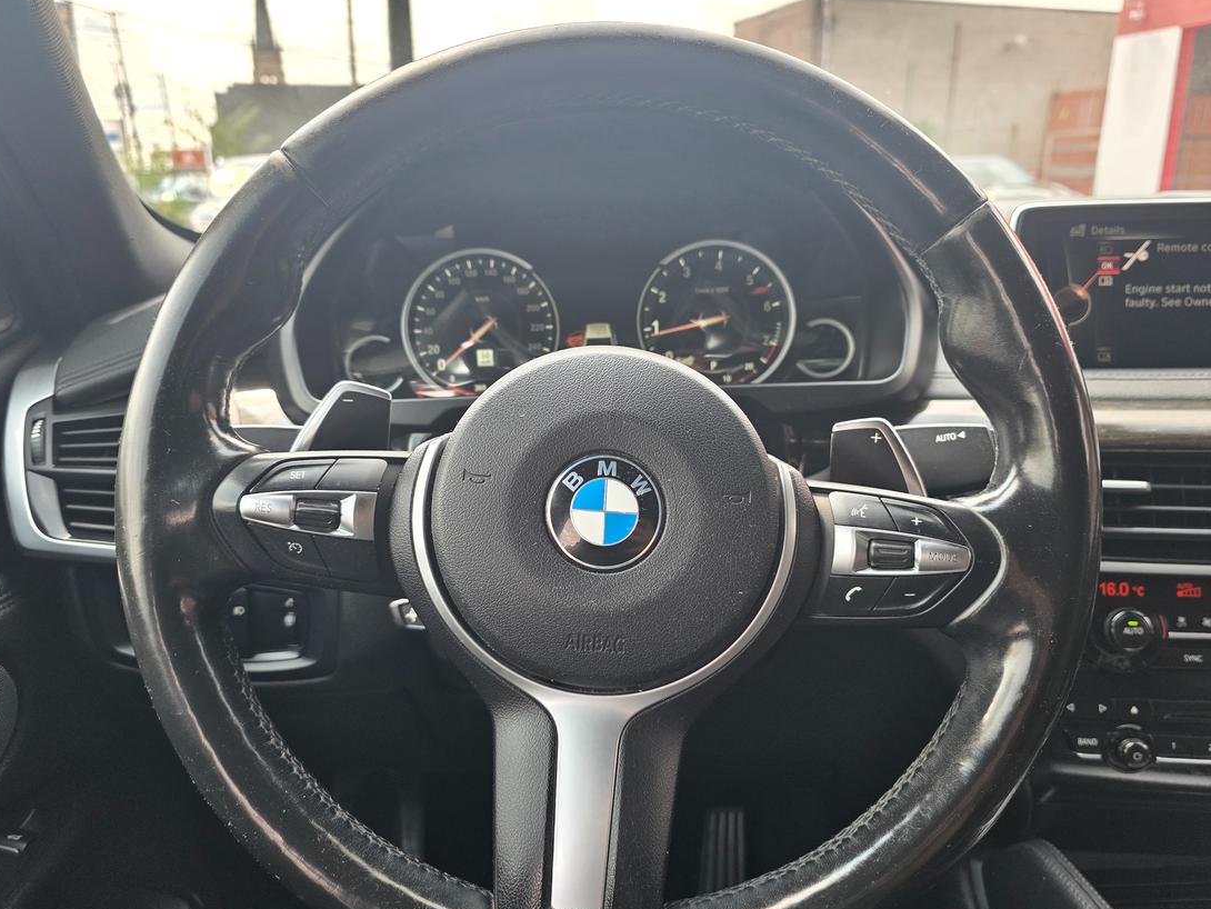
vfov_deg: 51.2
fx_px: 945
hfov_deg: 65.3
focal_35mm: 27
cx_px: 590
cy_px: 526
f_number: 1.7
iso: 12
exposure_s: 1/63.9
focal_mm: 6.3
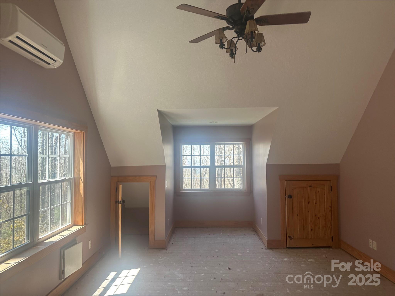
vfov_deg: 56.8
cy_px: 148
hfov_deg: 71.6
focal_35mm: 24
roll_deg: -1.2
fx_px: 274
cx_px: 198
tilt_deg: +6.8
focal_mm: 6.86
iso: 80
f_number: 1.78
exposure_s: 1/161
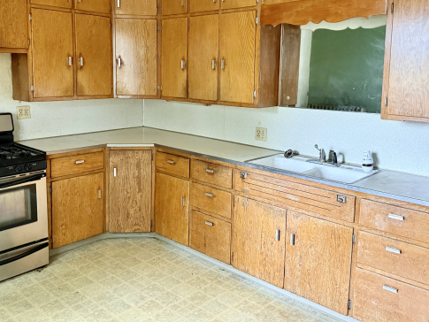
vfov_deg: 42.6
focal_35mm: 33
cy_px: 116
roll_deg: -1.3
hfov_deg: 55.3
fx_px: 409
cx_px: 199
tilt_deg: -6.2
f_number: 1.78
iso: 640
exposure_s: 1/60
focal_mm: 6.76
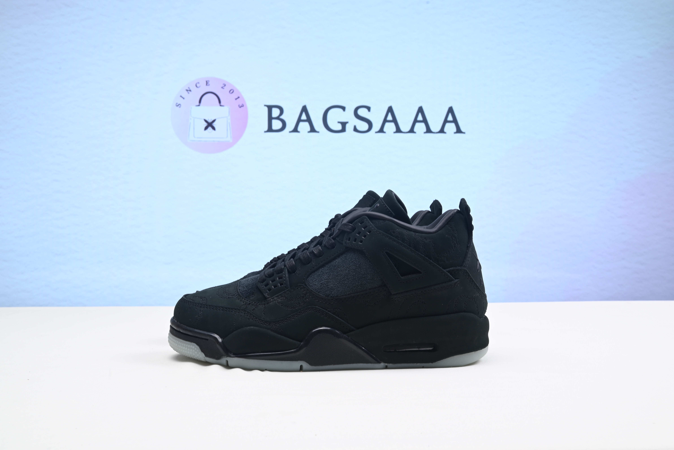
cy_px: 225
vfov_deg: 36.0
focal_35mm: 37
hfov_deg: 51.9
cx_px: 337
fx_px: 693
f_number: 16
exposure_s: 1/2
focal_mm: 37
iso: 100
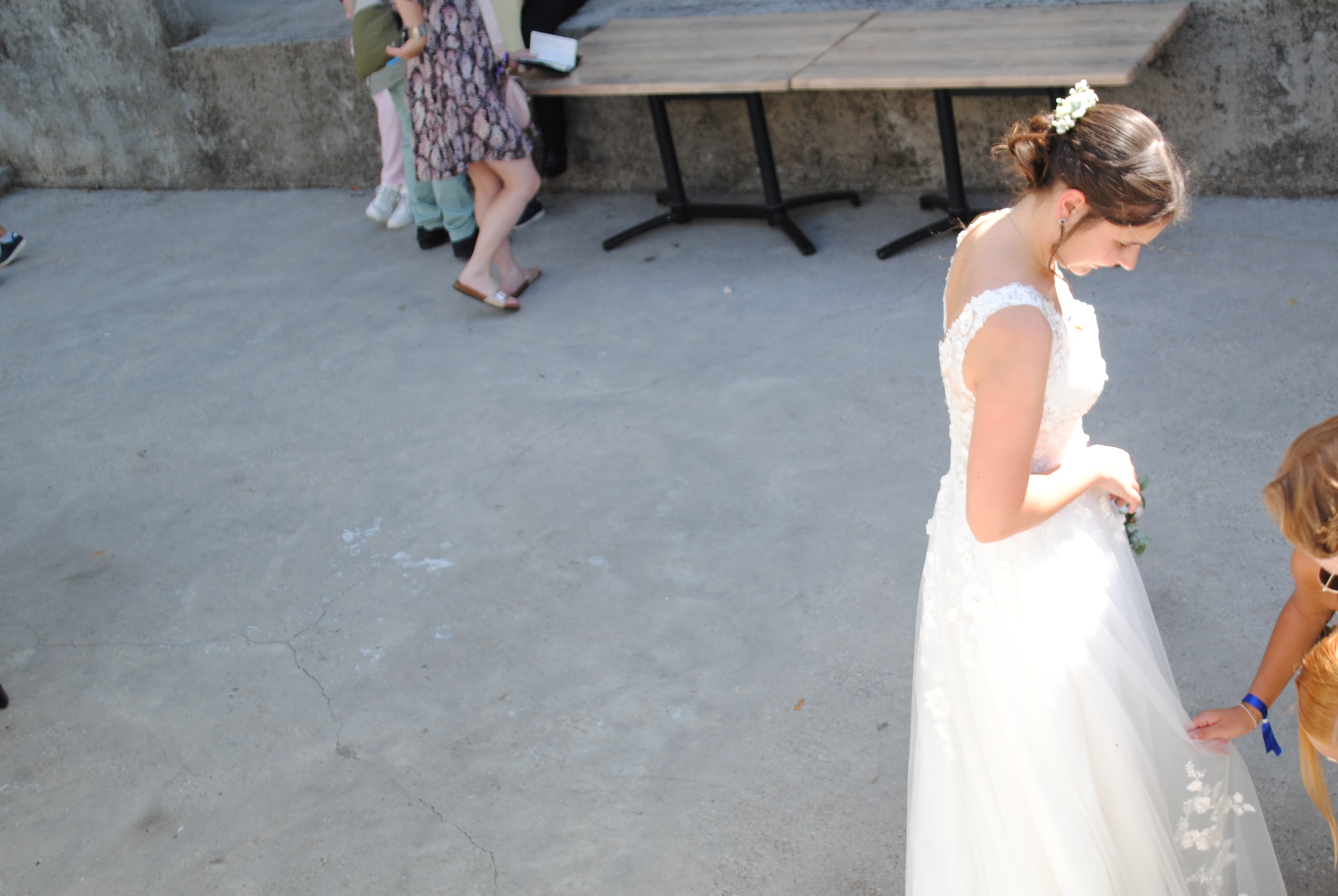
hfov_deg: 43.1
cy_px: 400
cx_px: 872
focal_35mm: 45
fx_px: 1675
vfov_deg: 29.9
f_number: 7.1
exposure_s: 1/200
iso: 100
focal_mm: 22
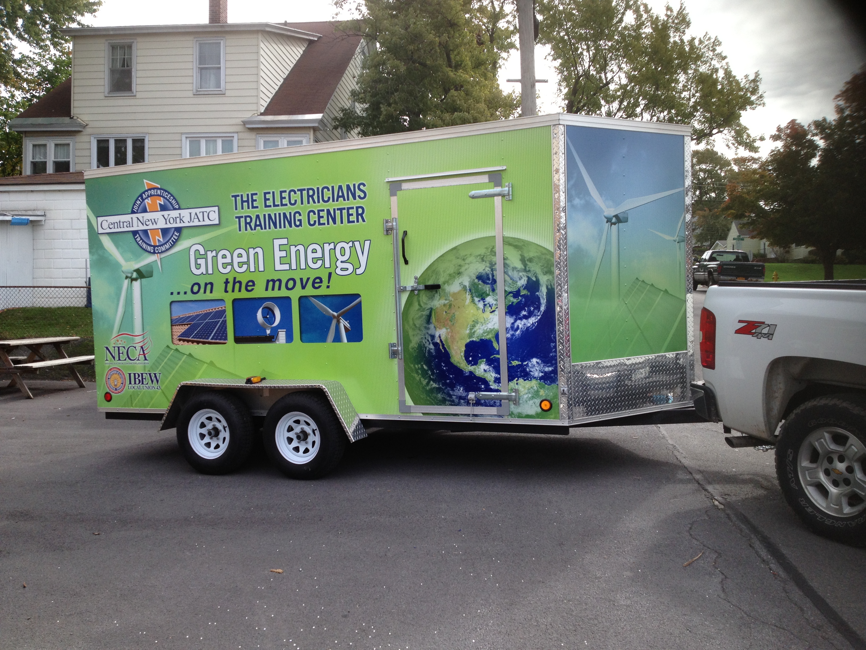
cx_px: 433
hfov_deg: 52.6
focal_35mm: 35
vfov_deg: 40.7
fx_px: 876
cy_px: 325
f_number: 2.4
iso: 50
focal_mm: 4.28
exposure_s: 1/812
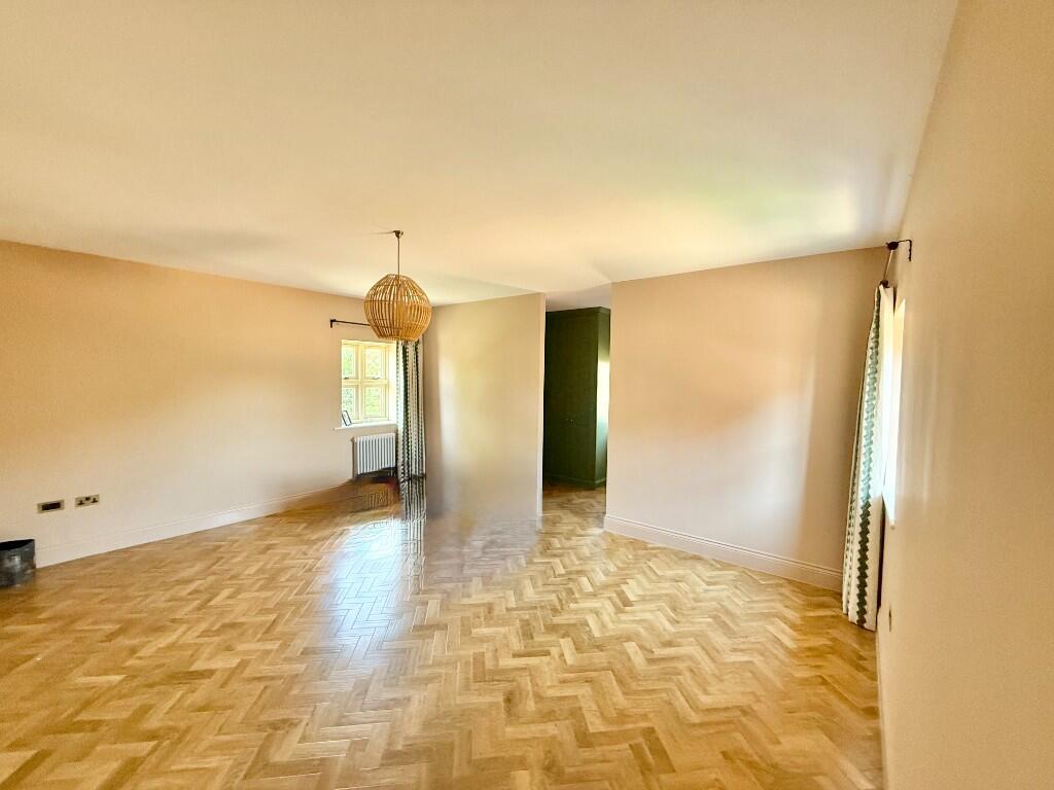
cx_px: 527
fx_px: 426
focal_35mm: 14
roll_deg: -1.0
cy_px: 395
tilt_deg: -3.3
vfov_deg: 85.7
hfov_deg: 102.1
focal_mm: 2.22
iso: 320
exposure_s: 1/88
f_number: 2.2
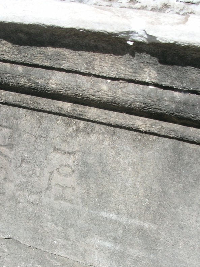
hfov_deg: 24.8
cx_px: 98
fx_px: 455
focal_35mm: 59
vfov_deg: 32.3
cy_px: 185
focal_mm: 5.8
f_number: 8.5
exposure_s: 1/56.4
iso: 50
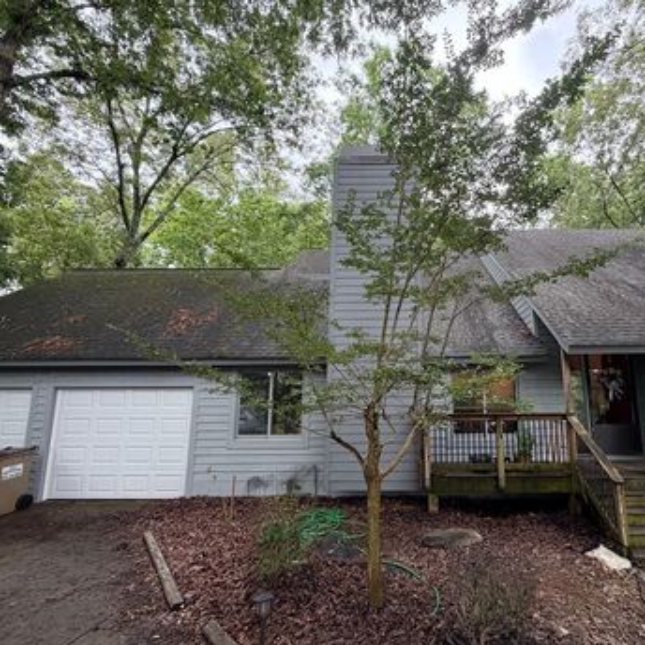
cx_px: 407
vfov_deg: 80.7
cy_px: 337
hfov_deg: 79.1
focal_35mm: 18
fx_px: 379
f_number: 2.2
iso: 125
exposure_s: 1/121
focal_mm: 2.22
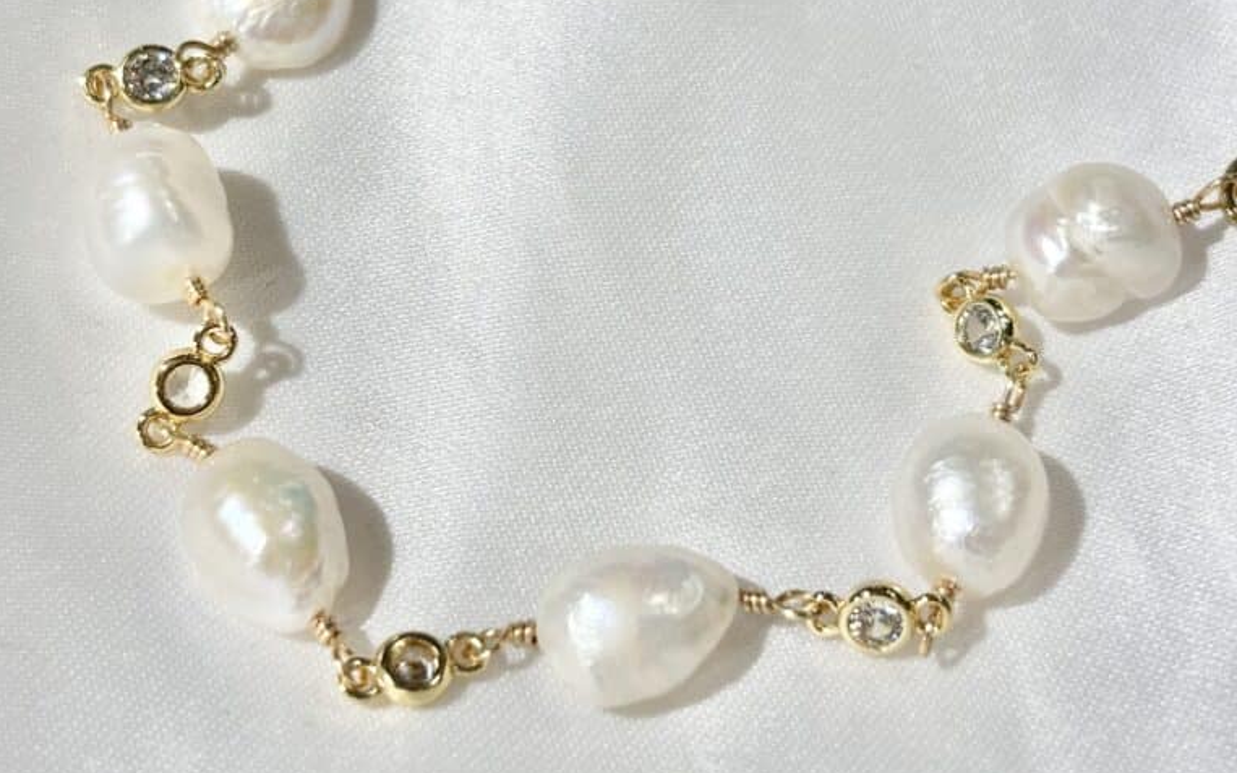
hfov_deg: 27.8
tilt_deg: -59.0
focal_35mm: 74
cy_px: 199
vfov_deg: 17.5
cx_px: 616
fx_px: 2495
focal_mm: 5.96
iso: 32
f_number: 1.6
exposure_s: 1/370
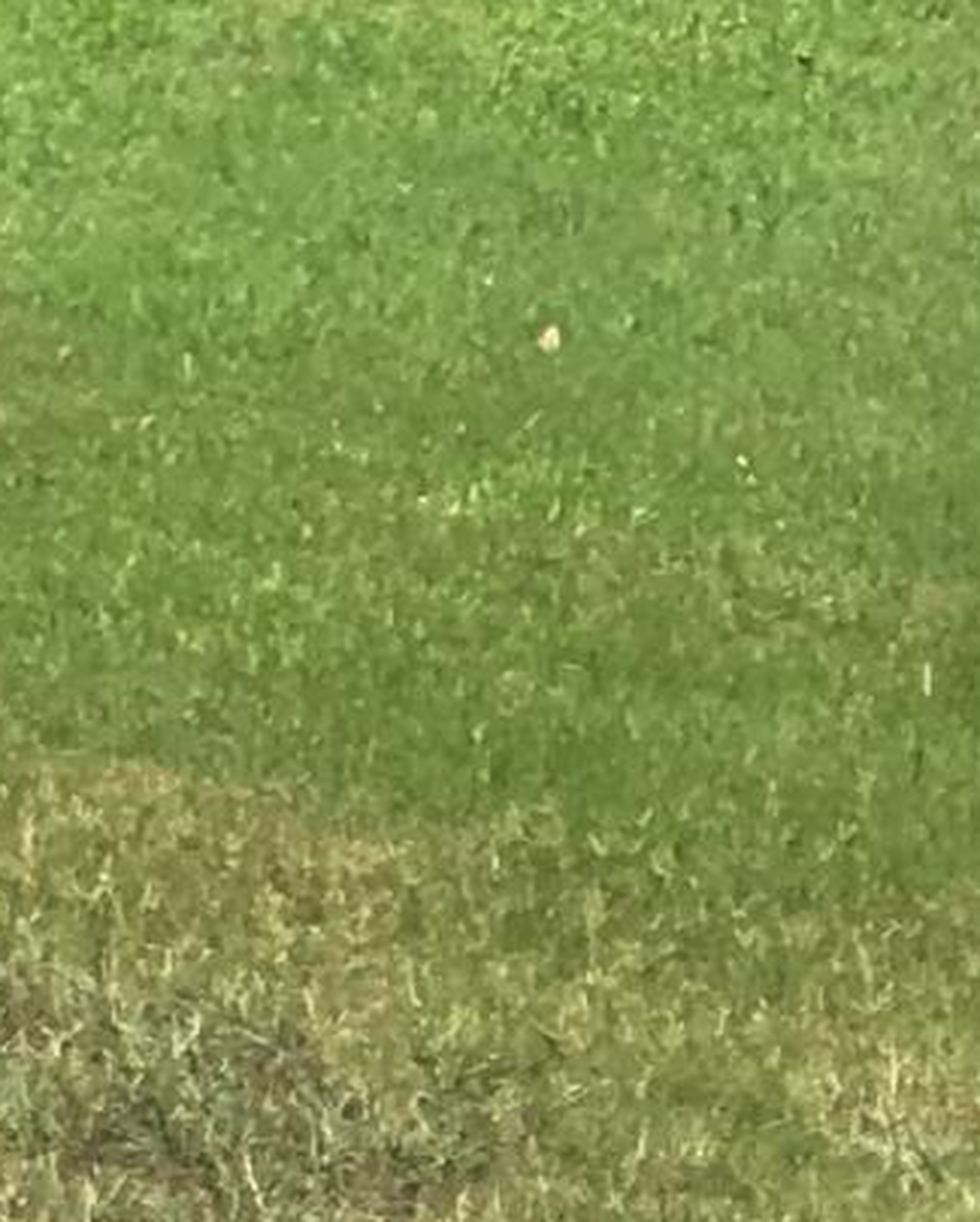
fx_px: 7602
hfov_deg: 7.0
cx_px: -1313
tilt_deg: +5.7
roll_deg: +0.5
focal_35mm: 210
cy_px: -1394
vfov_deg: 8.6
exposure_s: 1/999
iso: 25
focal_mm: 4.15
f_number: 2.2
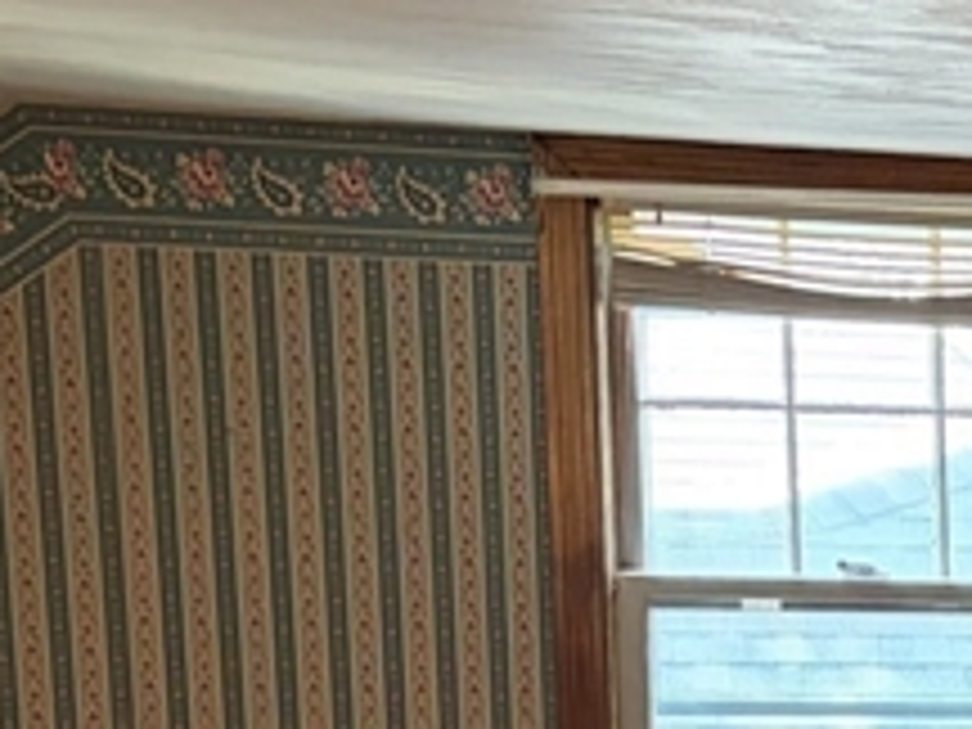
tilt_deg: -13.4
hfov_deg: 14.0
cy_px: 1152
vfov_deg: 11.5
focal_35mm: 123
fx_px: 3454
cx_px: 1827
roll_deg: -2.1
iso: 320
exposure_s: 1/60
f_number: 1.6
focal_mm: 5.96
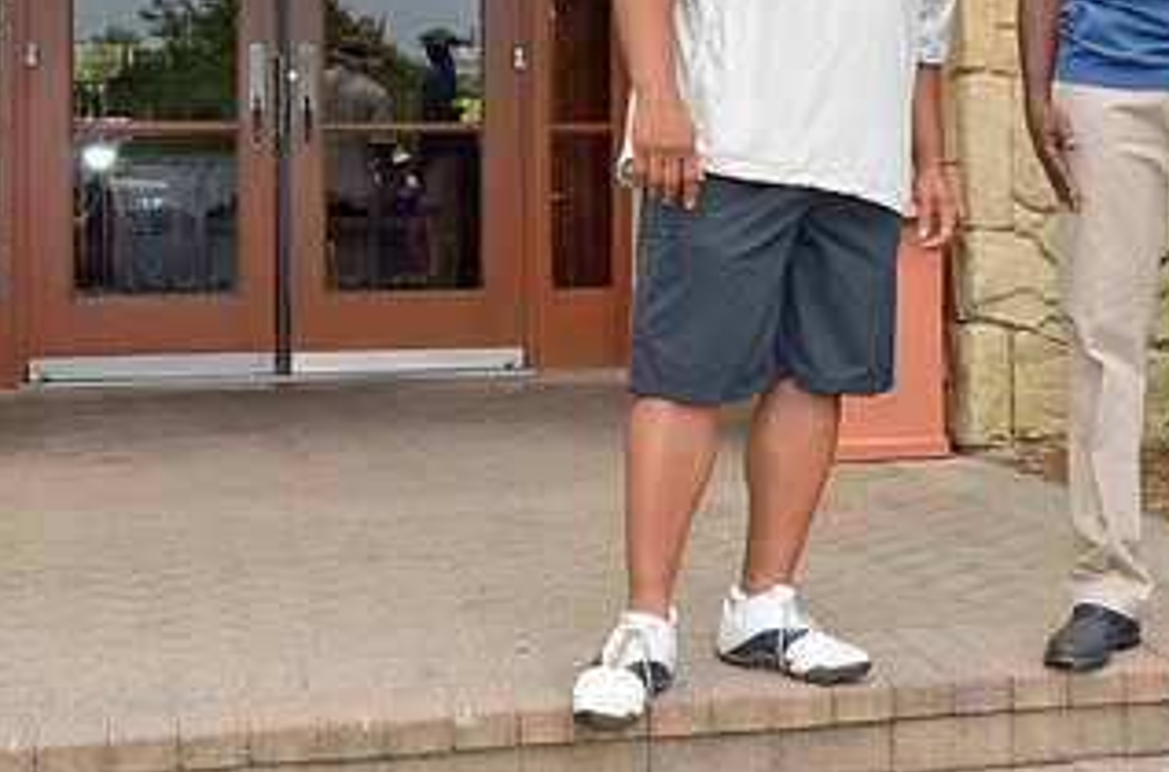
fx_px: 2393
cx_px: 816
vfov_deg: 18.1
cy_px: 99
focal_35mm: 74
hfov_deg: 27.2
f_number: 10
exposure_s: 1/125
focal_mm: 27
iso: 200
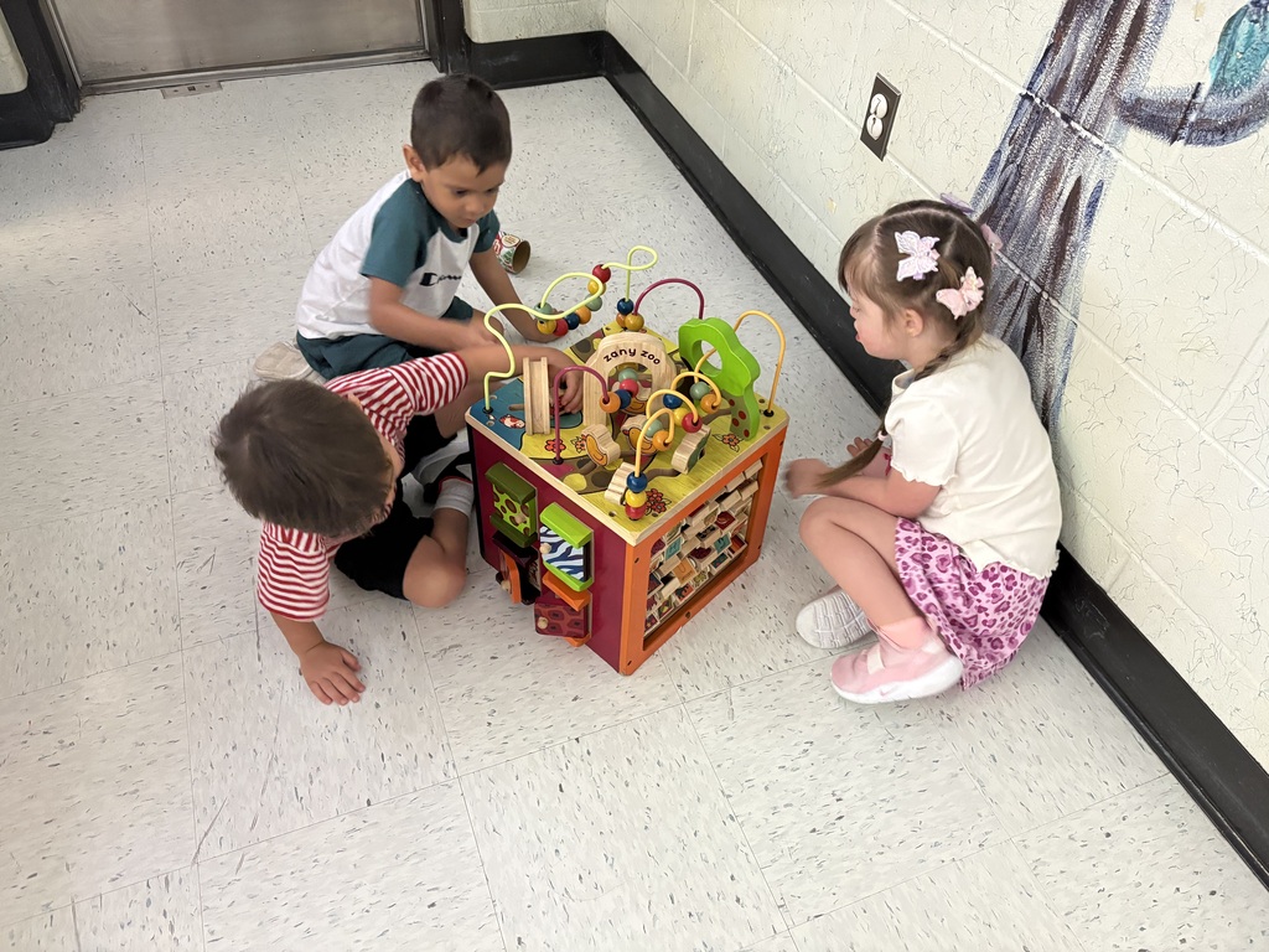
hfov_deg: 67.3
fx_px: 953
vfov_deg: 53.1
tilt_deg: -45.2
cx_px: 634
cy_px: 476
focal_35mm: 26
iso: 400
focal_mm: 5.96
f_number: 1.6
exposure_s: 1/60
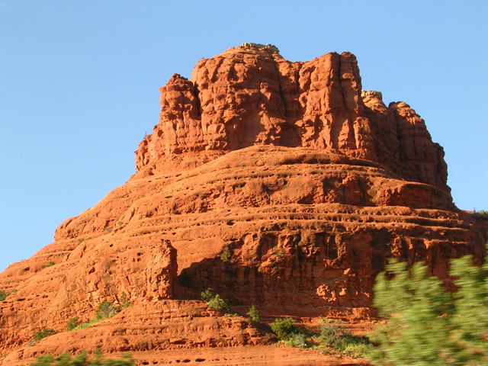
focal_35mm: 67
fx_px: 945
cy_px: 183
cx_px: 244
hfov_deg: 29.0
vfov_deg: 21.9
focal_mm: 10.2
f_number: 3.6
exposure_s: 1/200
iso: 50
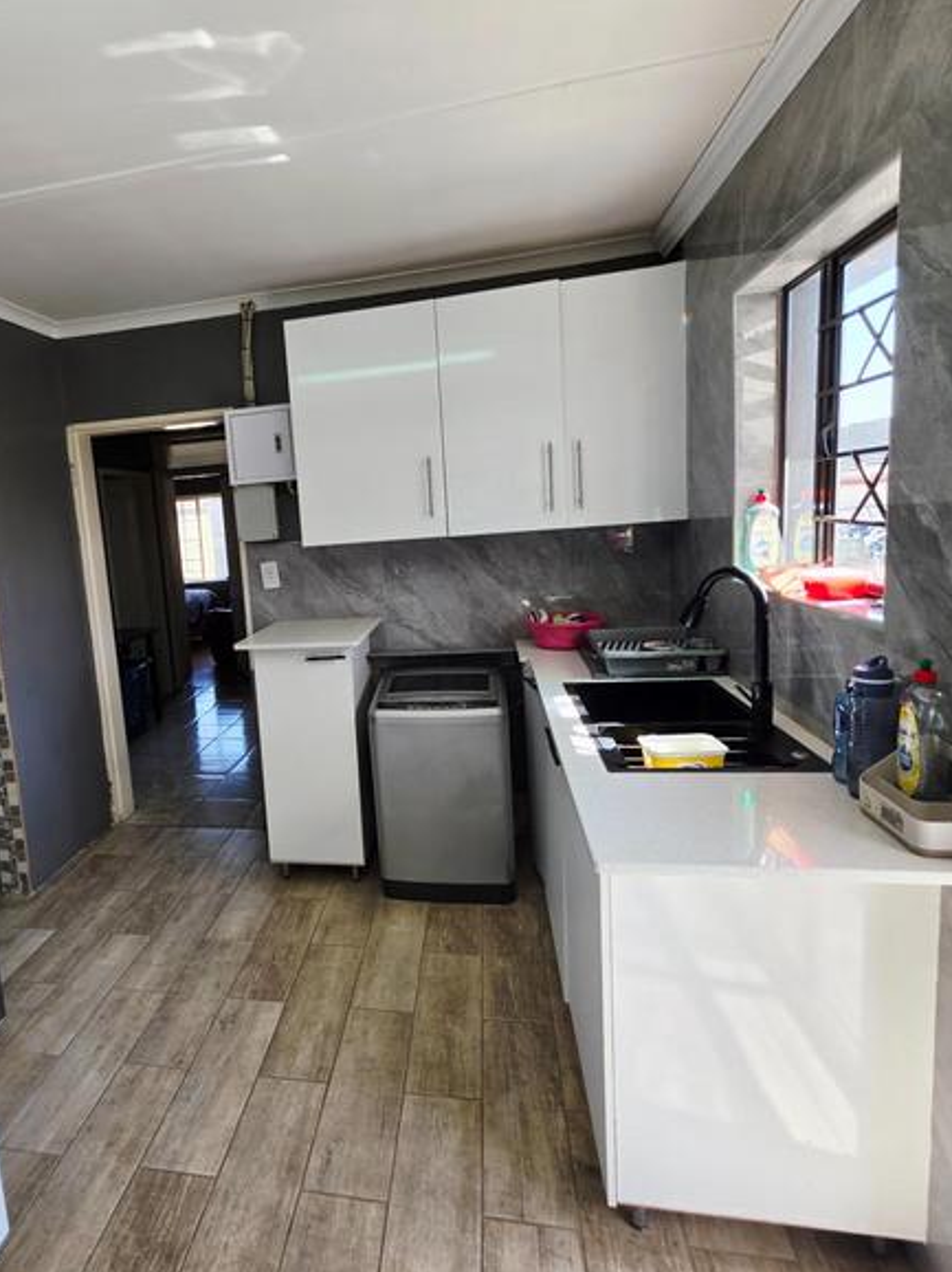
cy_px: 612
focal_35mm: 18
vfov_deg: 87.7
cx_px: 334
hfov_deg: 69.9
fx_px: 661
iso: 25
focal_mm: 2.2
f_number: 1.9
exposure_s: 1/101
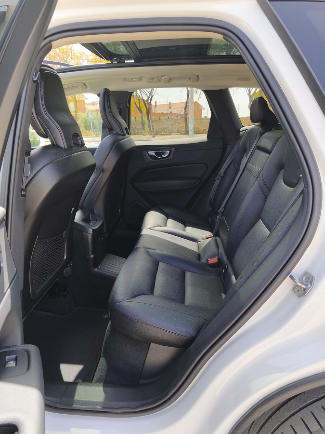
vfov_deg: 73.9
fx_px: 288
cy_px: 217
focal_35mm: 23
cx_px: 162
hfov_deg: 58.9
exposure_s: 1/436
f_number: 1.7
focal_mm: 5.35
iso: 50
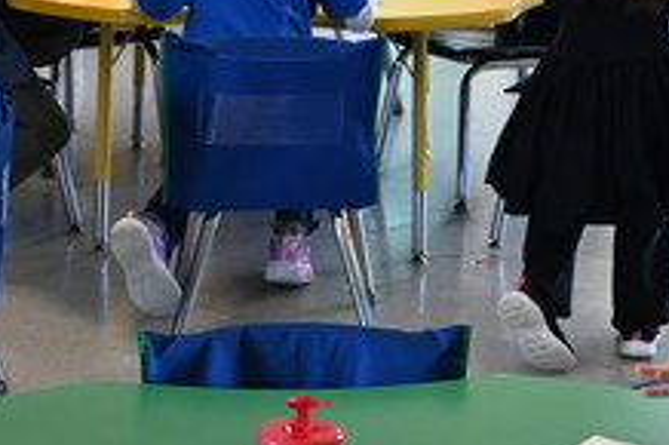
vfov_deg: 8.8
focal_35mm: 155
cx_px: 138
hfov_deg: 13.2
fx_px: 2878
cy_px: 164
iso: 1100
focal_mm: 33
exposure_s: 1/125
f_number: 4
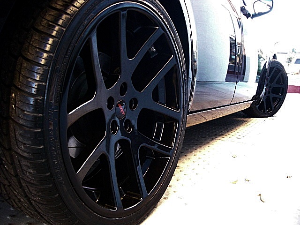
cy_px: 112
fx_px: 312
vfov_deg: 39.7
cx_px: 150
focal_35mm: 36
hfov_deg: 51.4
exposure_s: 1/80
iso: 800
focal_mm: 6.3
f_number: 2.8
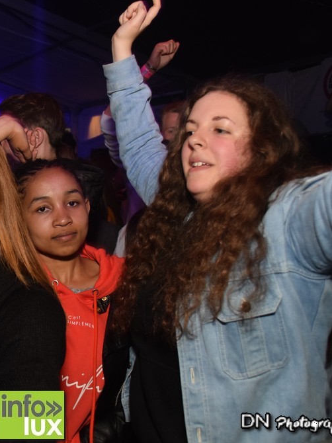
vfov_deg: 41.5
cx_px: 31
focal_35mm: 46
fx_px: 585
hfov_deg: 30.3
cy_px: 222
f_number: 3.5
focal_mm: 21
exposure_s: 1/50
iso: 1600
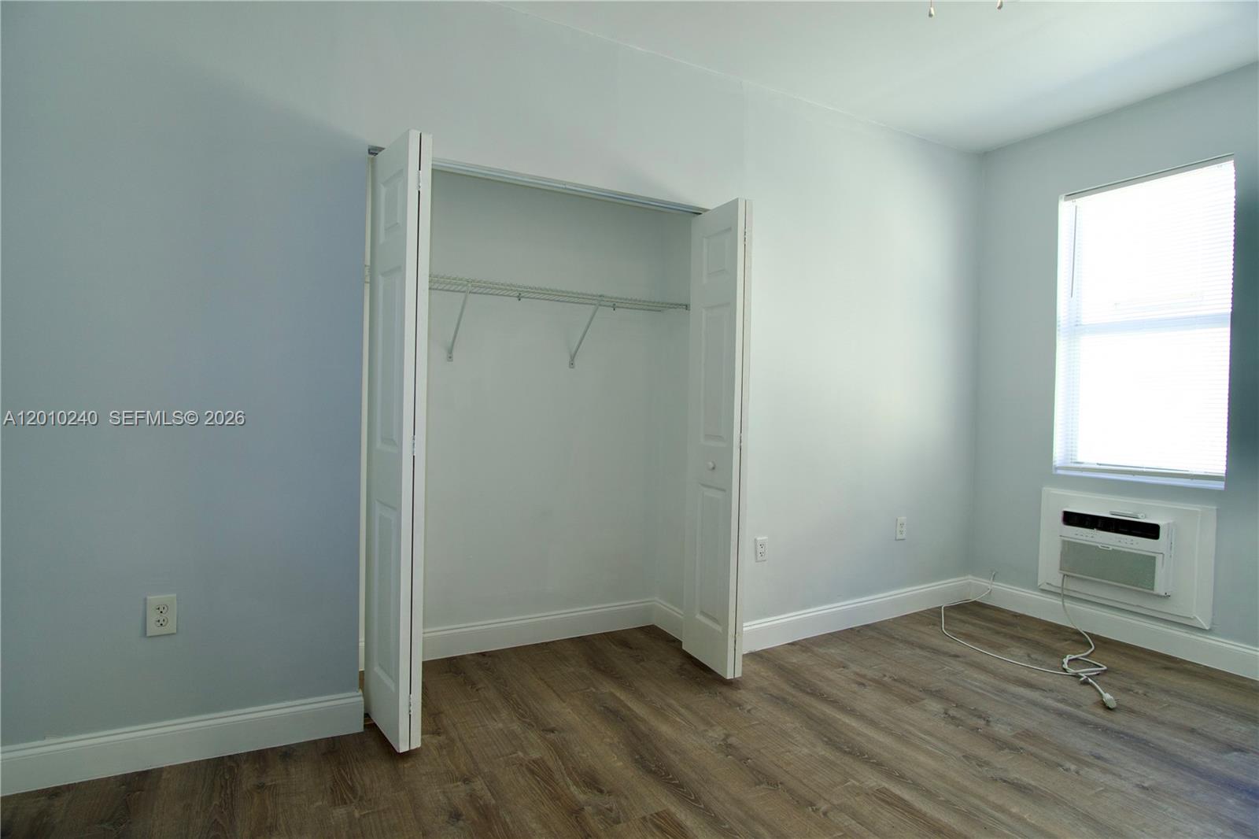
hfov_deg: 90.0
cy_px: 420
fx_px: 629
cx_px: 630
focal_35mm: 18
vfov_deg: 67.4
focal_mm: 12
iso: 160
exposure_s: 1/160
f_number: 4
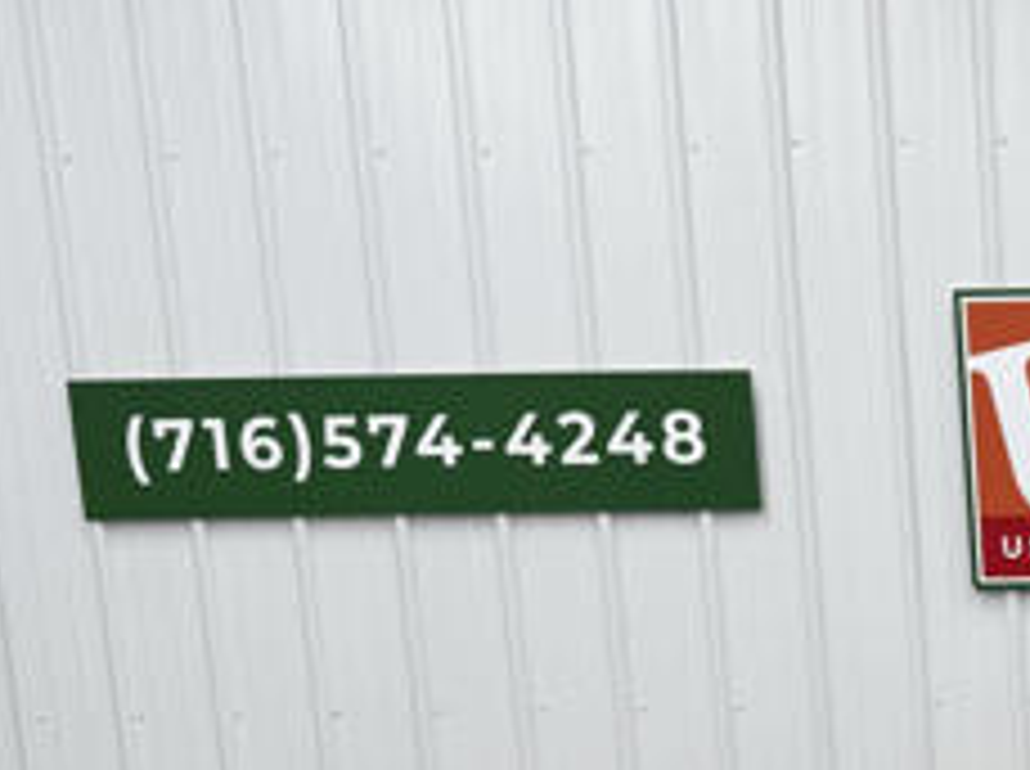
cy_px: 1126
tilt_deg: -14.2
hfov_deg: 21.2
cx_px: 1331
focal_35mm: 84
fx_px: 2495
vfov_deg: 16.2
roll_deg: +1.1
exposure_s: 1/120
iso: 50
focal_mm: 6.76
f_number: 1.78
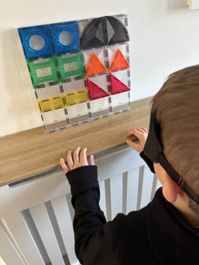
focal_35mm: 29
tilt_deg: -37.2
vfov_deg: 61.6
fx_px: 222
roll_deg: +2.9
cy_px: 129
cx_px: 110
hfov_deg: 48.2
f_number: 1.6
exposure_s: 1/60
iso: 250
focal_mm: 5.96
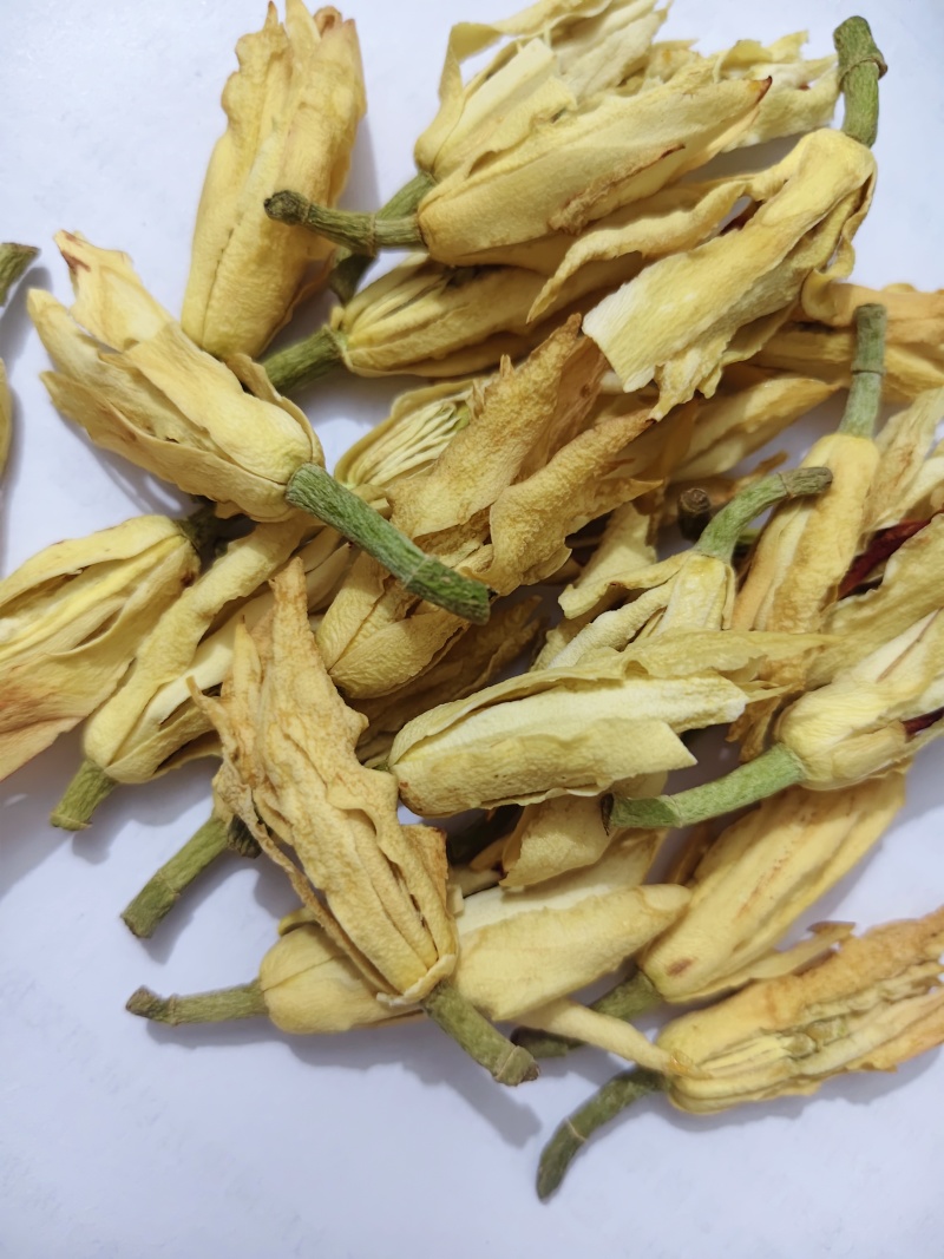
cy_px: 630
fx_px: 836
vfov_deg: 73.9
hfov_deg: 58.9
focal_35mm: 23
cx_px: 472
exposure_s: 1/50
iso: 1344
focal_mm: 5.56
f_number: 1.88
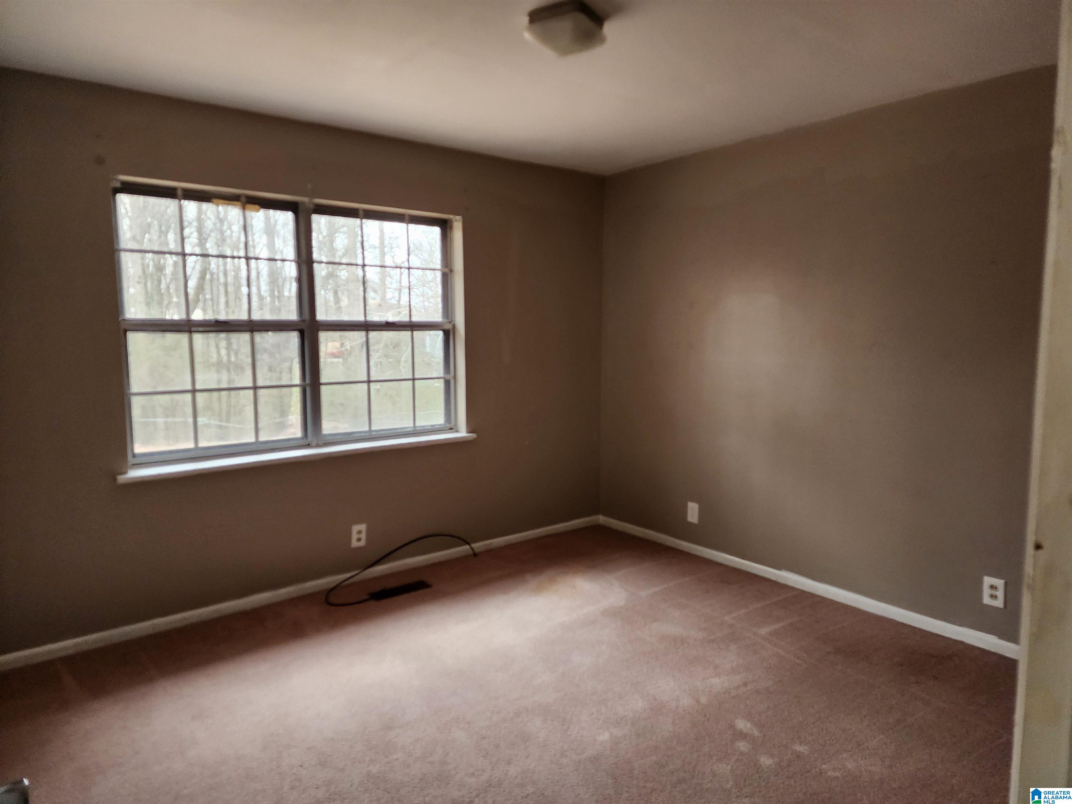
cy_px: 402
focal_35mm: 23
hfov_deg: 73.9
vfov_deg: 58.9
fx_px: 712
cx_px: 536
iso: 250
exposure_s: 1/120
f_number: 1.8
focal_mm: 6.4
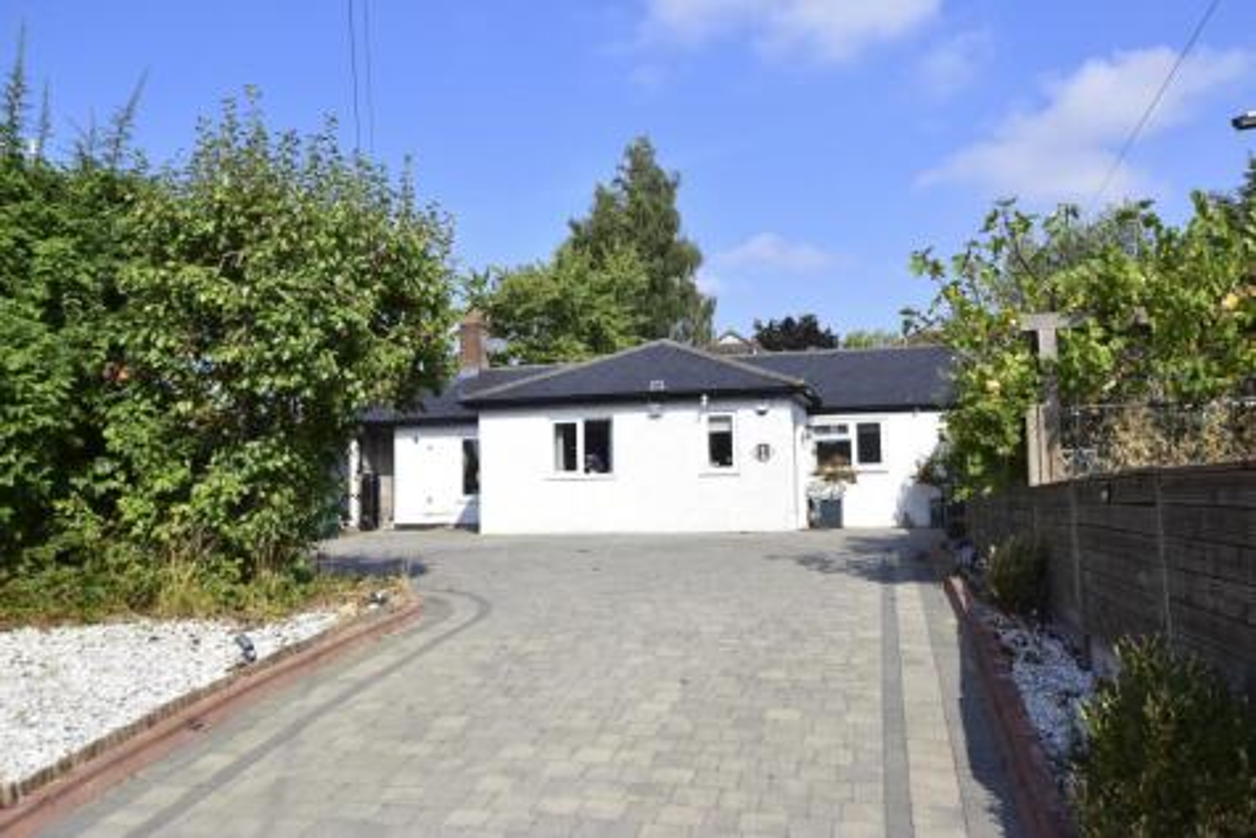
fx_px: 1047
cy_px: 419
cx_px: 628
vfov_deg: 43.6
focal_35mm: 30
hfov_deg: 61.9
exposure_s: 1/1250
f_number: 8
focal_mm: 20
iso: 640
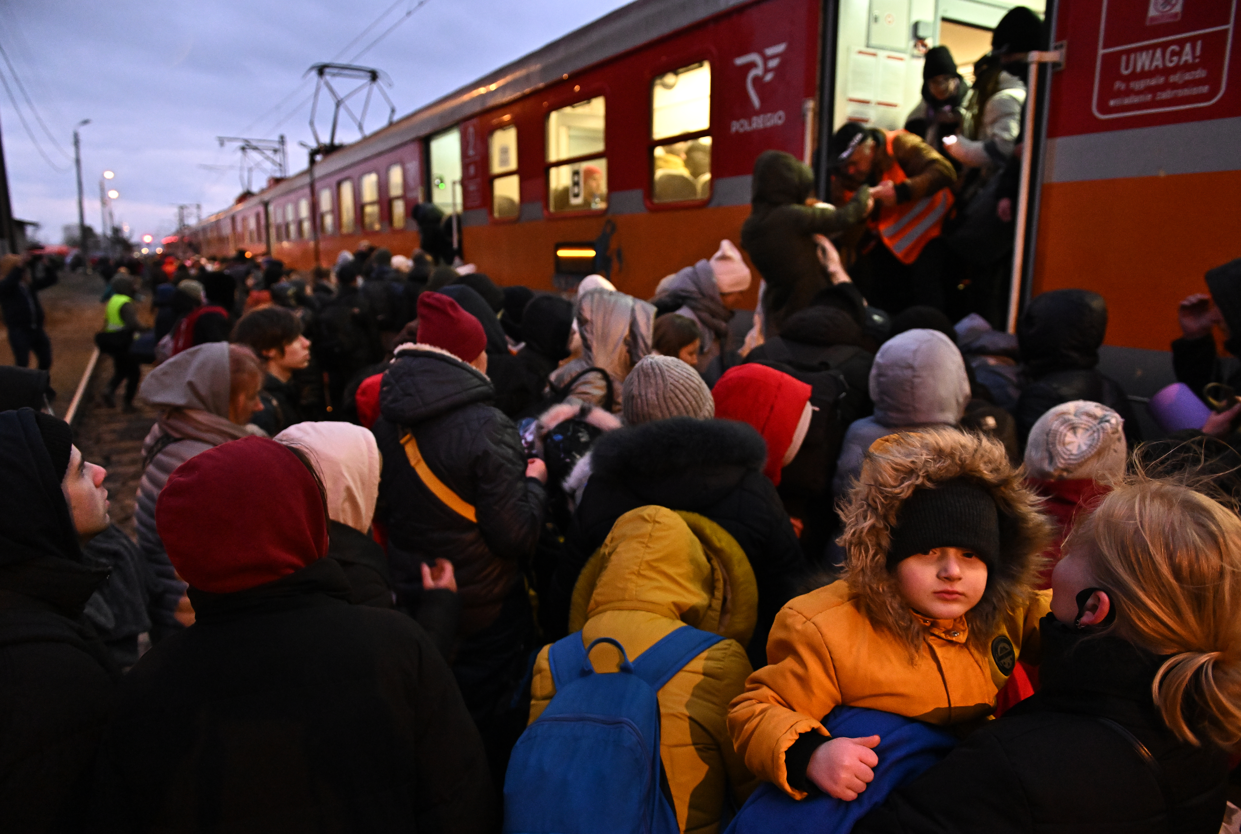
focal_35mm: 24
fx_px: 829
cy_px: 417
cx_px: 620
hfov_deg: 73.6
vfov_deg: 53.4
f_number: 2.8
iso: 6400
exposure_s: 1/60
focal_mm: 24
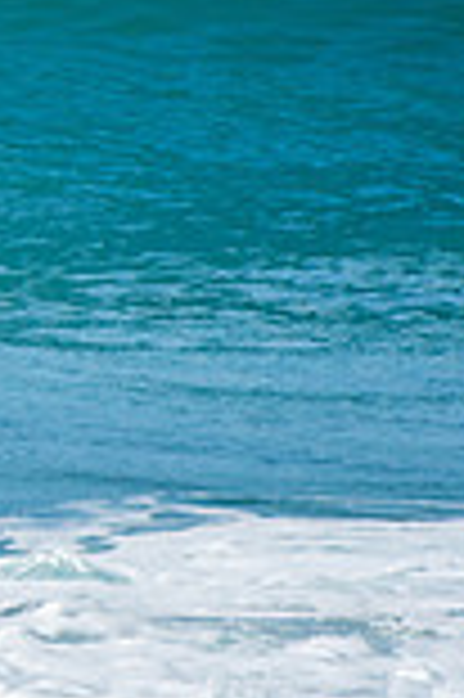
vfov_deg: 0.9
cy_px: -34
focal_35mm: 2253
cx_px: -649
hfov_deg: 0.6
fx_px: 43652
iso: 250
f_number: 5.6
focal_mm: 400
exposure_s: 1/1250
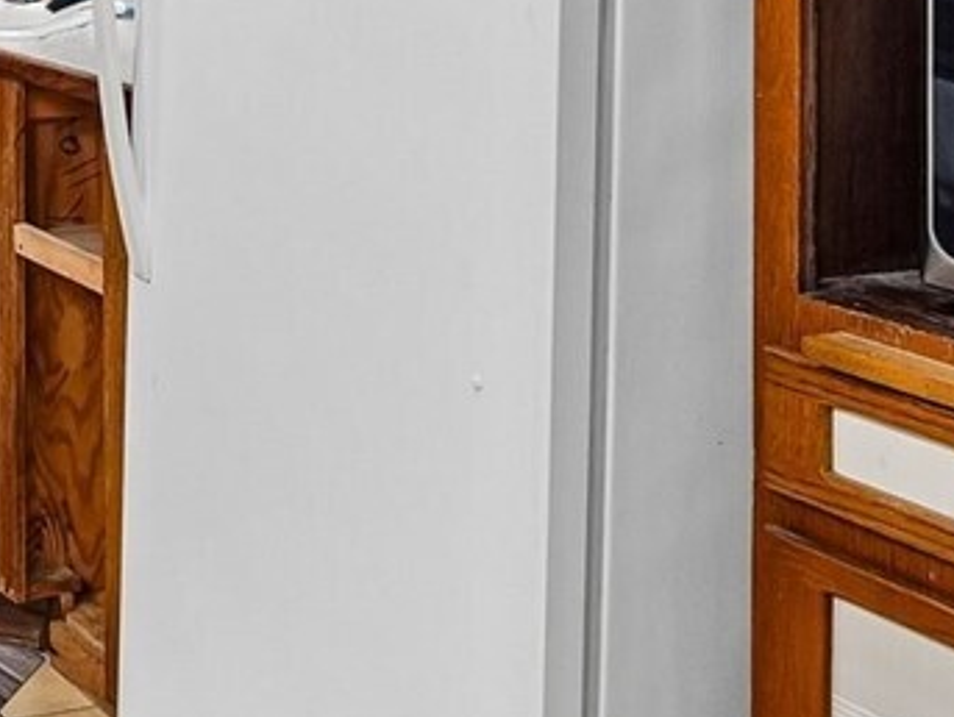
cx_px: -160
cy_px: -204
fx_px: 2097
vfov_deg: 18.2
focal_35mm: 76
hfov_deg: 23.6
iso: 1600
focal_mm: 16
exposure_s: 1/80
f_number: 8
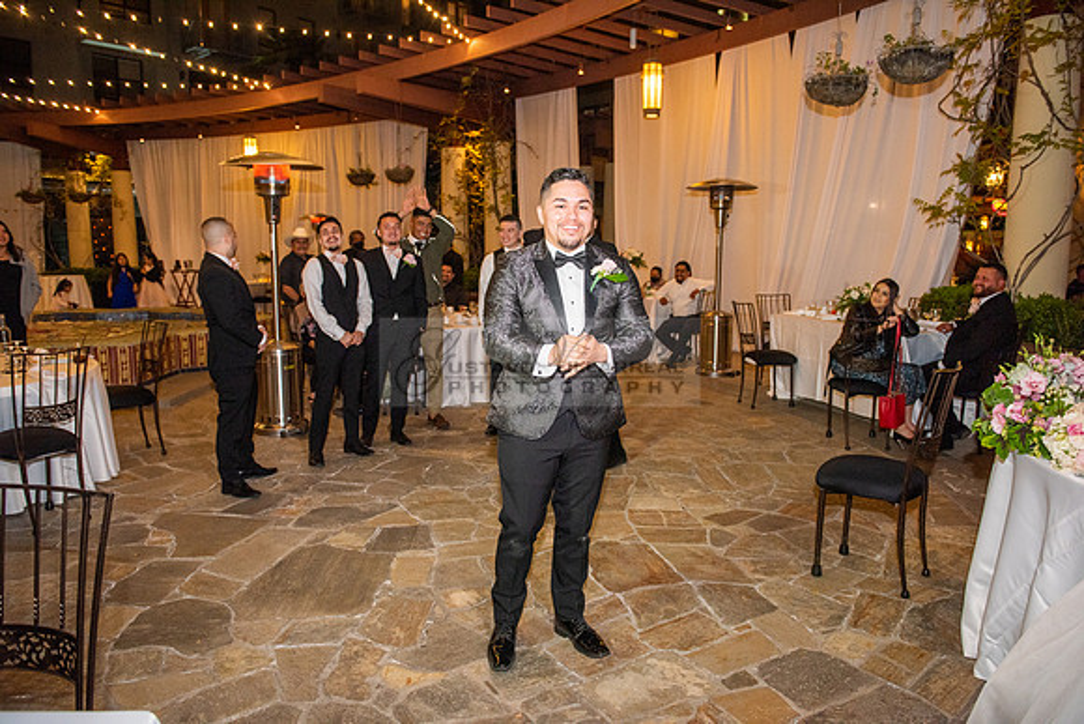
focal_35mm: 24
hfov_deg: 73.7
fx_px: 723
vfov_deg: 53.2
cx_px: 542
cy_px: 362
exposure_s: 1/160
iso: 1600
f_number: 4
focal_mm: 24
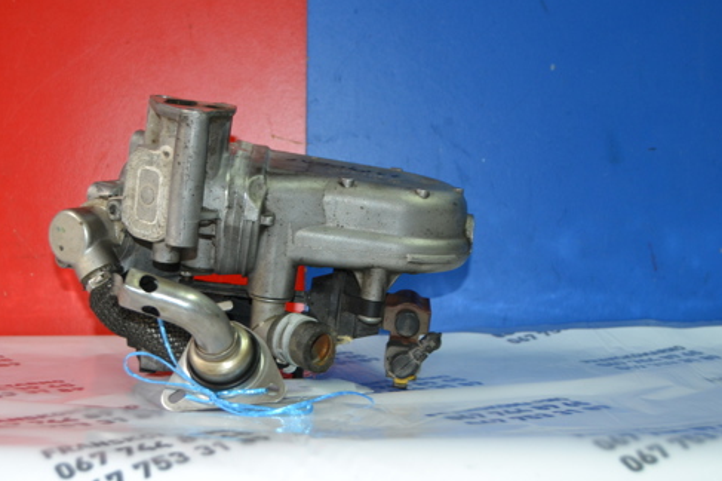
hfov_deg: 30.0
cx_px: 277
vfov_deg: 20.3
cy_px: 278
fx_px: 1343
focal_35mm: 67
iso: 800
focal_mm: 34
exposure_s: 1/60
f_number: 4.5
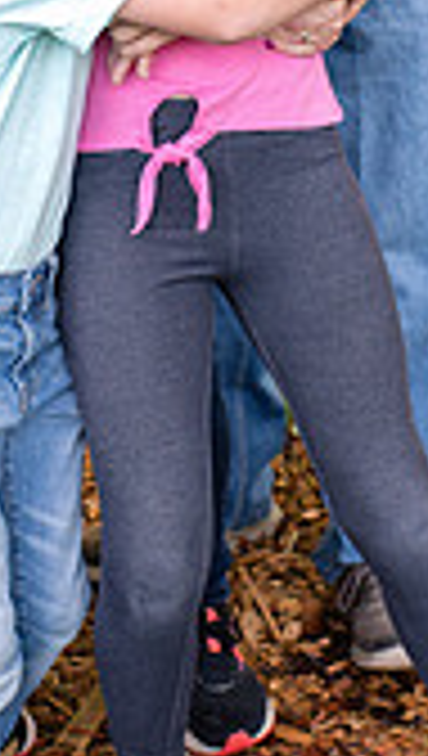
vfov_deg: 21.1
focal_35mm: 98
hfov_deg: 12.4
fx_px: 1969
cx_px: 212
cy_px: 27
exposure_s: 1/400
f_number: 3.5
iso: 800
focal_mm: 35
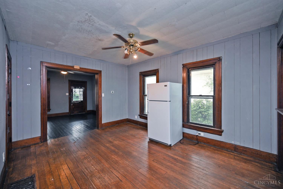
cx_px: 142
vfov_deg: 81.2
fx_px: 110
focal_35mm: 14
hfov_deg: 104.3
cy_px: 94
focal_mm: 14
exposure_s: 1/60
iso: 400
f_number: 4
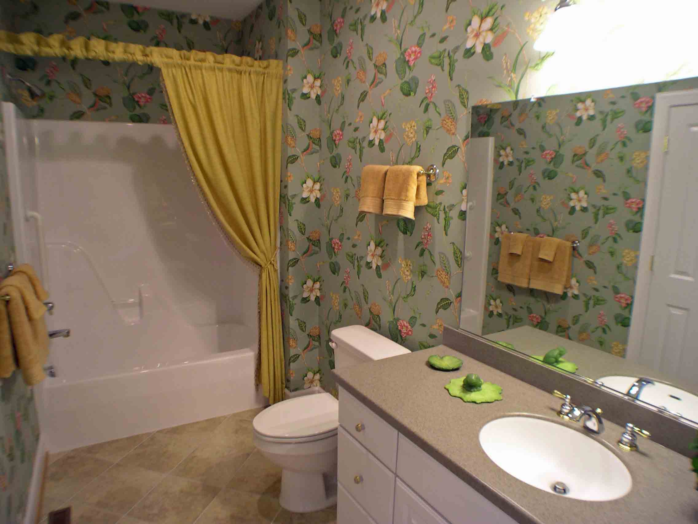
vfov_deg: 37.7
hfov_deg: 49.0
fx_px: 766
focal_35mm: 38
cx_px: 349
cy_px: 262
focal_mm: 8
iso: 100
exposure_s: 1/9.6
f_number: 2.8
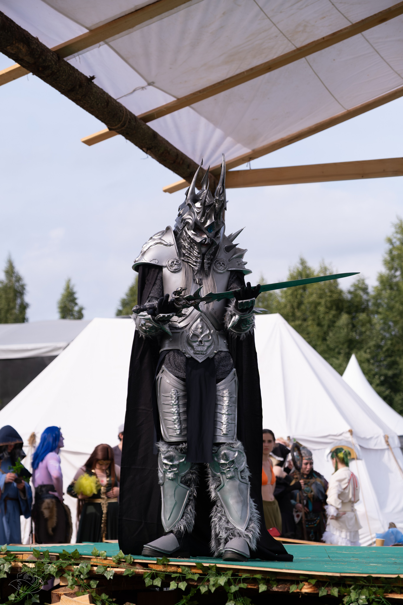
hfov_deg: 16.5
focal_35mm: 83
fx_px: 1394
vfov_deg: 24.5
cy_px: 302
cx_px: 202
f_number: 3.6
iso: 200
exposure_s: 1/1600
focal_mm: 55
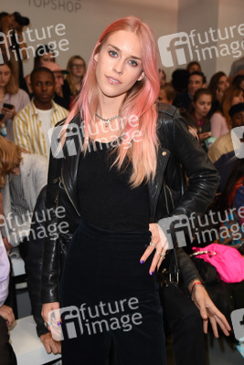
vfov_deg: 39.6
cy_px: 182
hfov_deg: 27.0
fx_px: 508
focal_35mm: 50
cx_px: 122
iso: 1600
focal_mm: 50
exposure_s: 1/125
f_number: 5.6
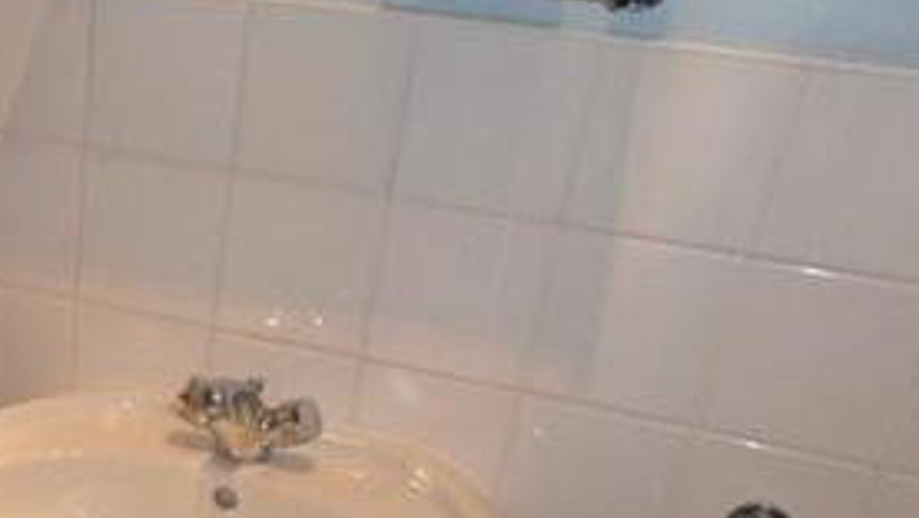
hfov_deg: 35.0
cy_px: 696
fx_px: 1341
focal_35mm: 55
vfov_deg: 19.9
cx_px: 41
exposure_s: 1/30
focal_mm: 3.9
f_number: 3.2
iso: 200
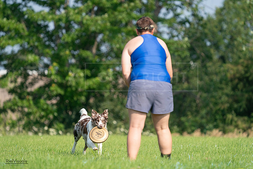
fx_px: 2664
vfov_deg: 3.6
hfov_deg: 5.4
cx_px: 126
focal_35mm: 379
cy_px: 84
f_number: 6.3
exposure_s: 1/4000
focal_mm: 379
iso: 1000
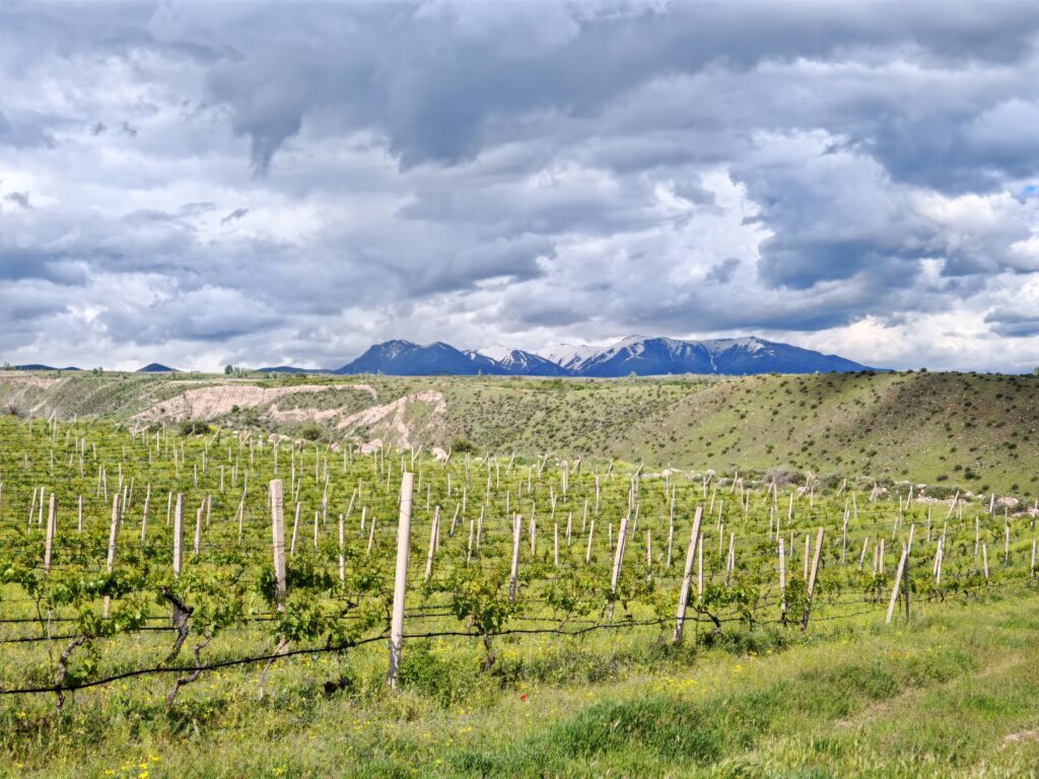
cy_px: 390
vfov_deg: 27.0
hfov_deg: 35.5
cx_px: 520
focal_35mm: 54
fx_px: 1621
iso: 50
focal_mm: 6.67
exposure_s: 1/1300
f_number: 1.9
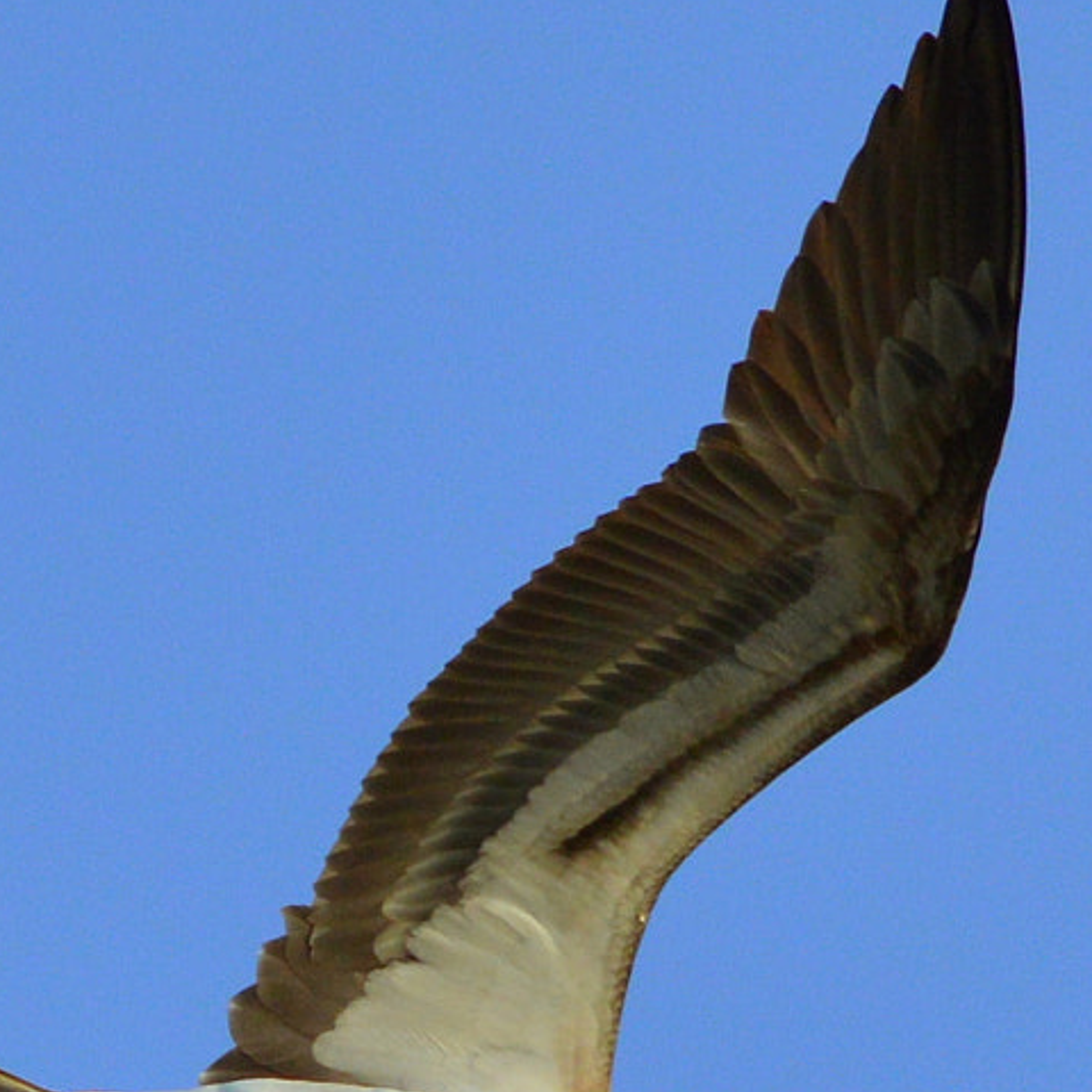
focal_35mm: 700
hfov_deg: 2.5
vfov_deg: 2.5
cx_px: 415
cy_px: 1338
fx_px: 24998
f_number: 5.6
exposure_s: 1/1600
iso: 400
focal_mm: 165
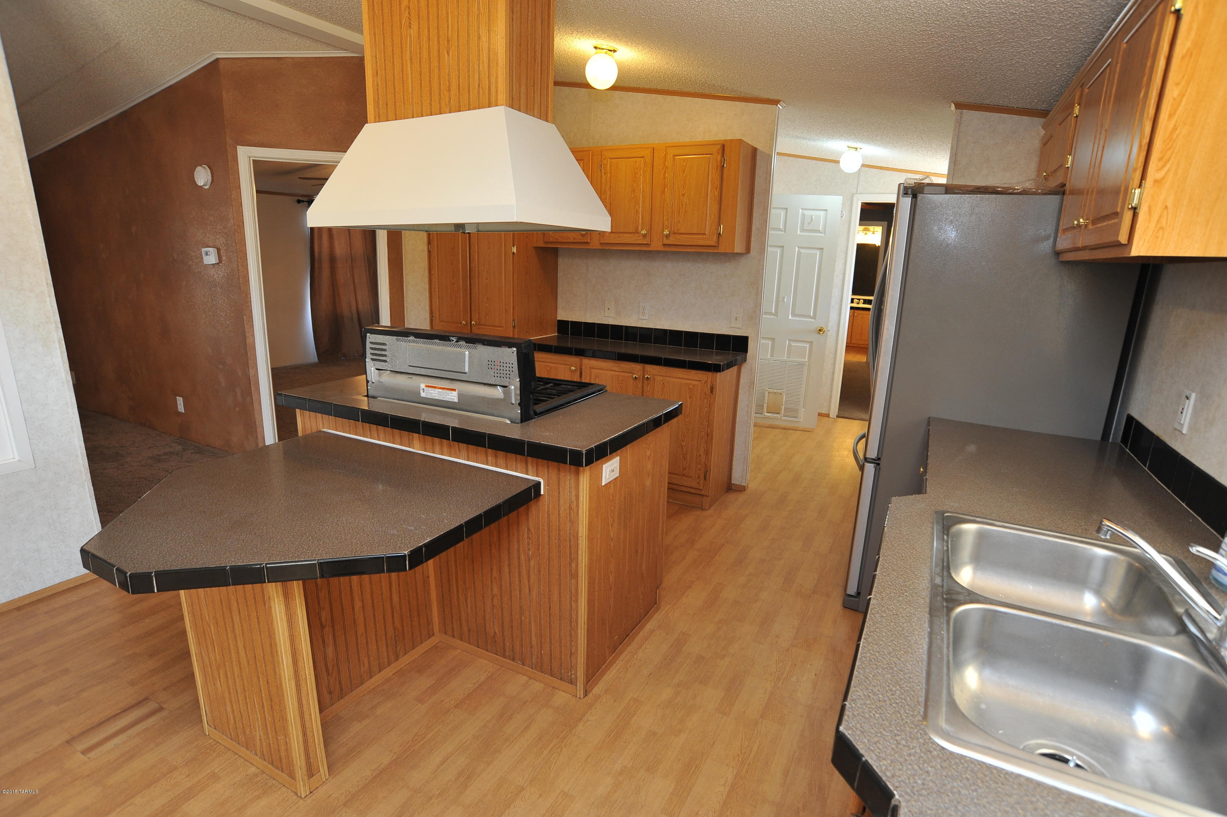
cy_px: 408
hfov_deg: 90.0
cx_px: 614
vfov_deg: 67.3
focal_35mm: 18
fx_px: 613
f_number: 7.1
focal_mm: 18
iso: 800
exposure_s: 1/30
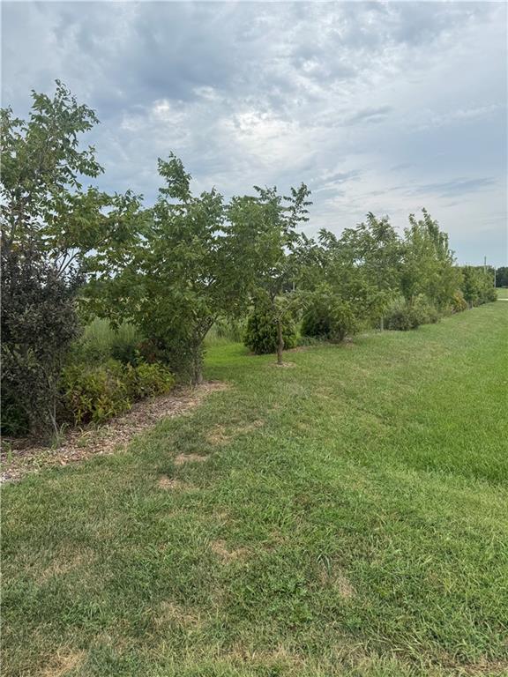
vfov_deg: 71.6
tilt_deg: -6.4
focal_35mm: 24
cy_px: 338
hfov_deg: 56.8
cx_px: 254
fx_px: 470
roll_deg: +2.9
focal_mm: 6.76
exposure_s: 1/2604
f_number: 1.78
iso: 80
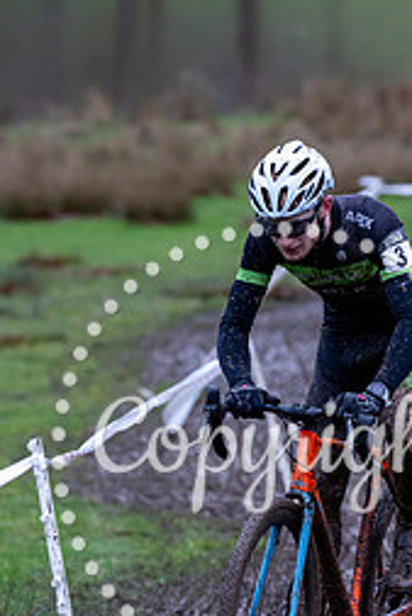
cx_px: 327
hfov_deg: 4.7
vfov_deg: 7.1
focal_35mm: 290
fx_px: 4971
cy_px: 243
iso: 6400
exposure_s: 1/500
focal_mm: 163
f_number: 4
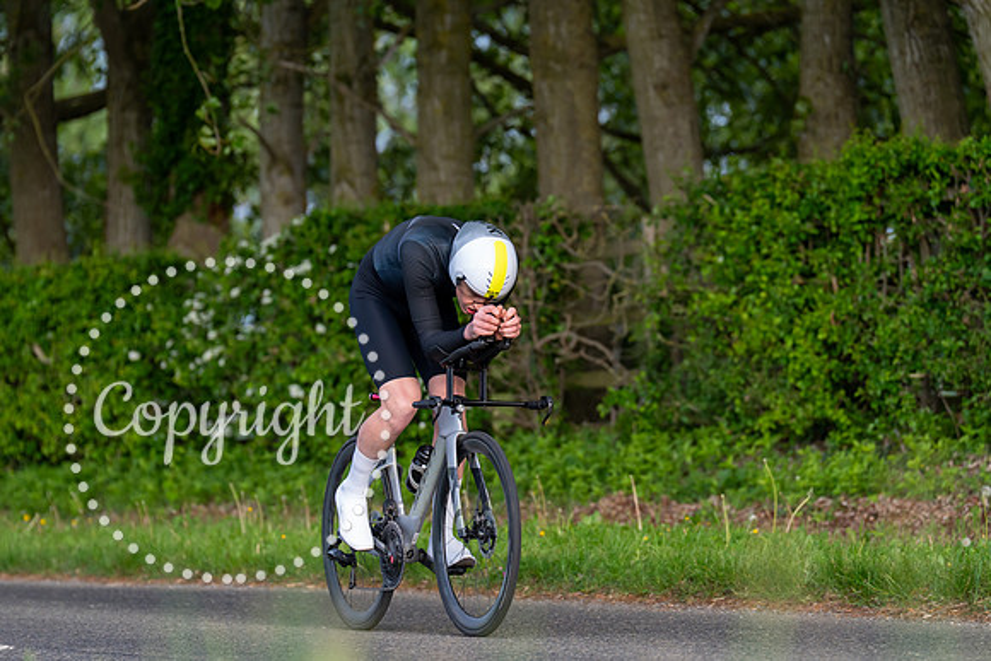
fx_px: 5507
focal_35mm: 200
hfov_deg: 10.3
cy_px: 330
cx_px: 496
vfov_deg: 6.9
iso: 1250
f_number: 4
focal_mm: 200
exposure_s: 1/800
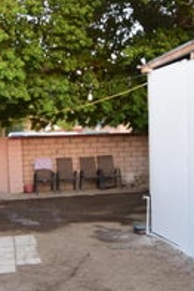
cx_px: 70
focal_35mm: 54
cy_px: 179
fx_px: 434
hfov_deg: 25.1
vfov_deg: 37.0
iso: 1600
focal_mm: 11
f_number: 8
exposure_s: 1/60
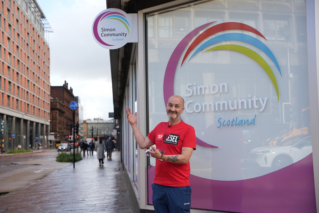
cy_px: 106
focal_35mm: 48
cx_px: 160
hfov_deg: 41.4
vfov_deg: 28.3
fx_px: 422
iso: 100
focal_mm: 47.6
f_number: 3.5
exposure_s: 1/320
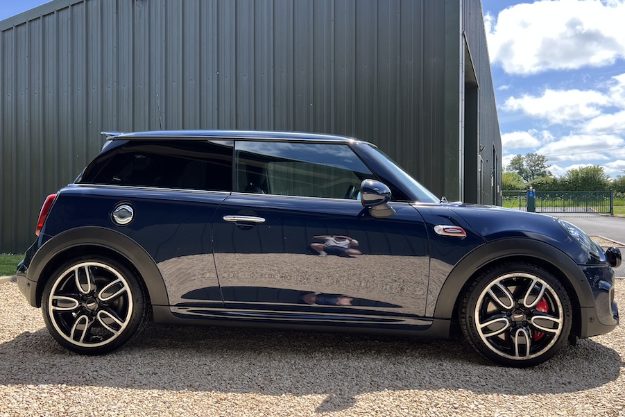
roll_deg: +1.2
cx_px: 325
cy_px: 198
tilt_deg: -0.5
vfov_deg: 43.6
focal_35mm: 30
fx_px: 521
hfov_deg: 61.9
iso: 50
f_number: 1.5
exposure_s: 1/1100
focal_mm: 5.7
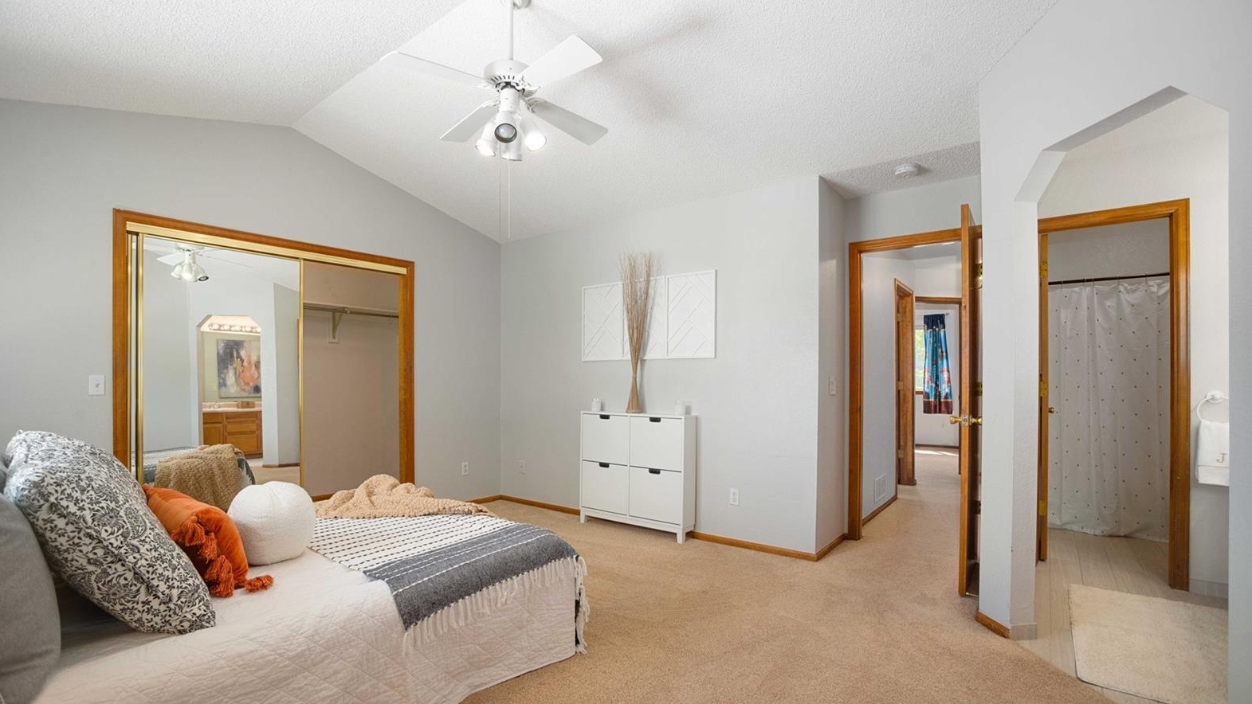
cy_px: 378
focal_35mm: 16
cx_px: 629
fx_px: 531
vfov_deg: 67.0
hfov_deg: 99.4
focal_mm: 15
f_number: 9
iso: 320
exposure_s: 1/13
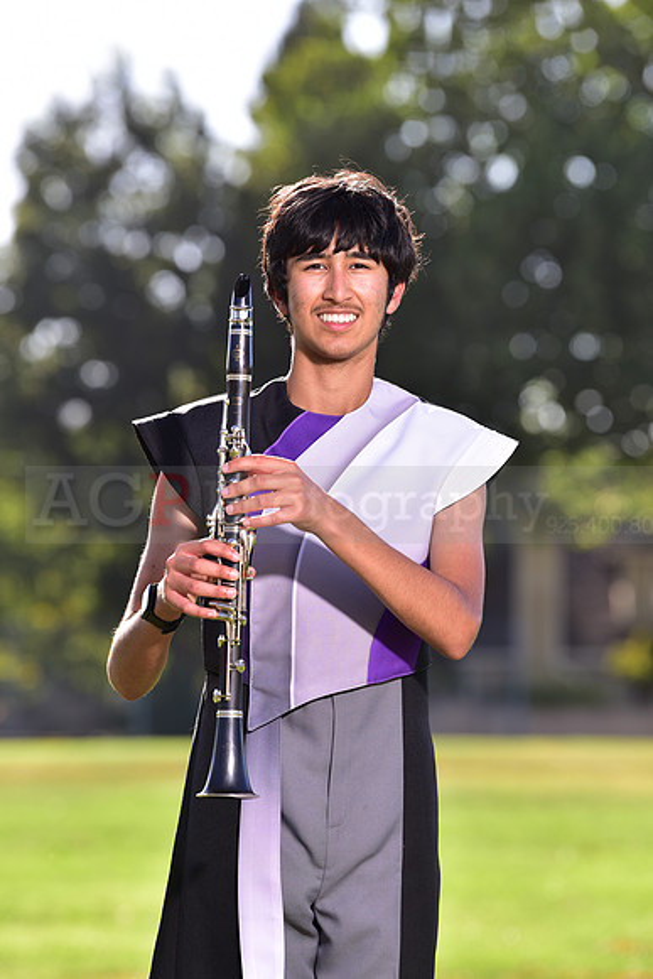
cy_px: 490
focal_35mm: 190
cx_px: 326
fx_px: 5166
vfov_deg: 10.8
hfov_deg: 7.2
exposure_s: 1/250
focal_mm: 190
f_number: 5
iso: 100
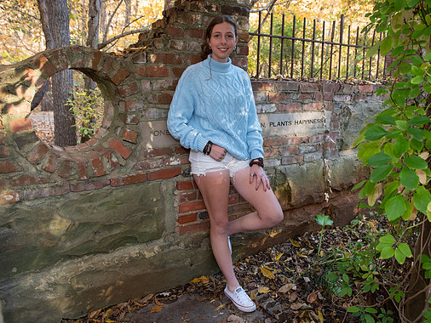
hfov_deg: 63.4
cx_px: 231
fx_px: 349
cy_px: 161
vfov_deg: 49.8
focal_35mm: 28
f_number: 3.2
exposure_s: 1/200
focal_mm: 24
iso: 640
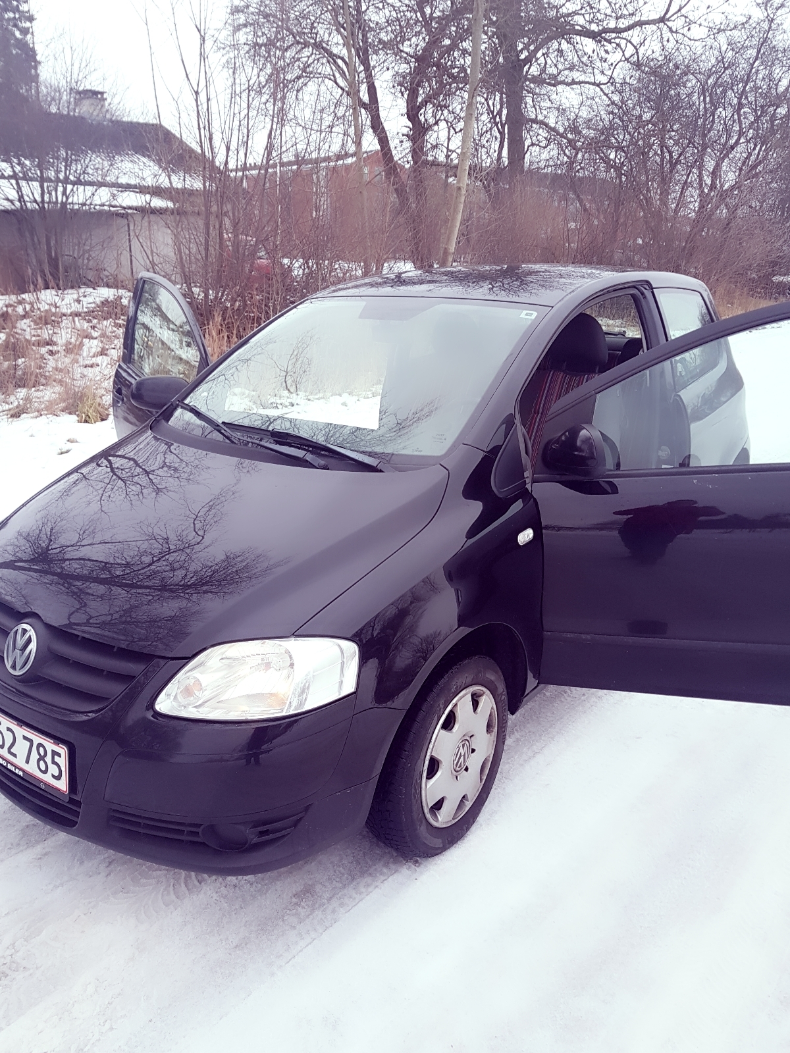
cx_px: 395
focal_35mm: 26
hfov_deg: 53.1
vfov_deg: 67.3
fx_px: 791
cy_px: 526
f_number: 1.7
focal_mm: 4.2
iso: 80
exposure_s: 1/100
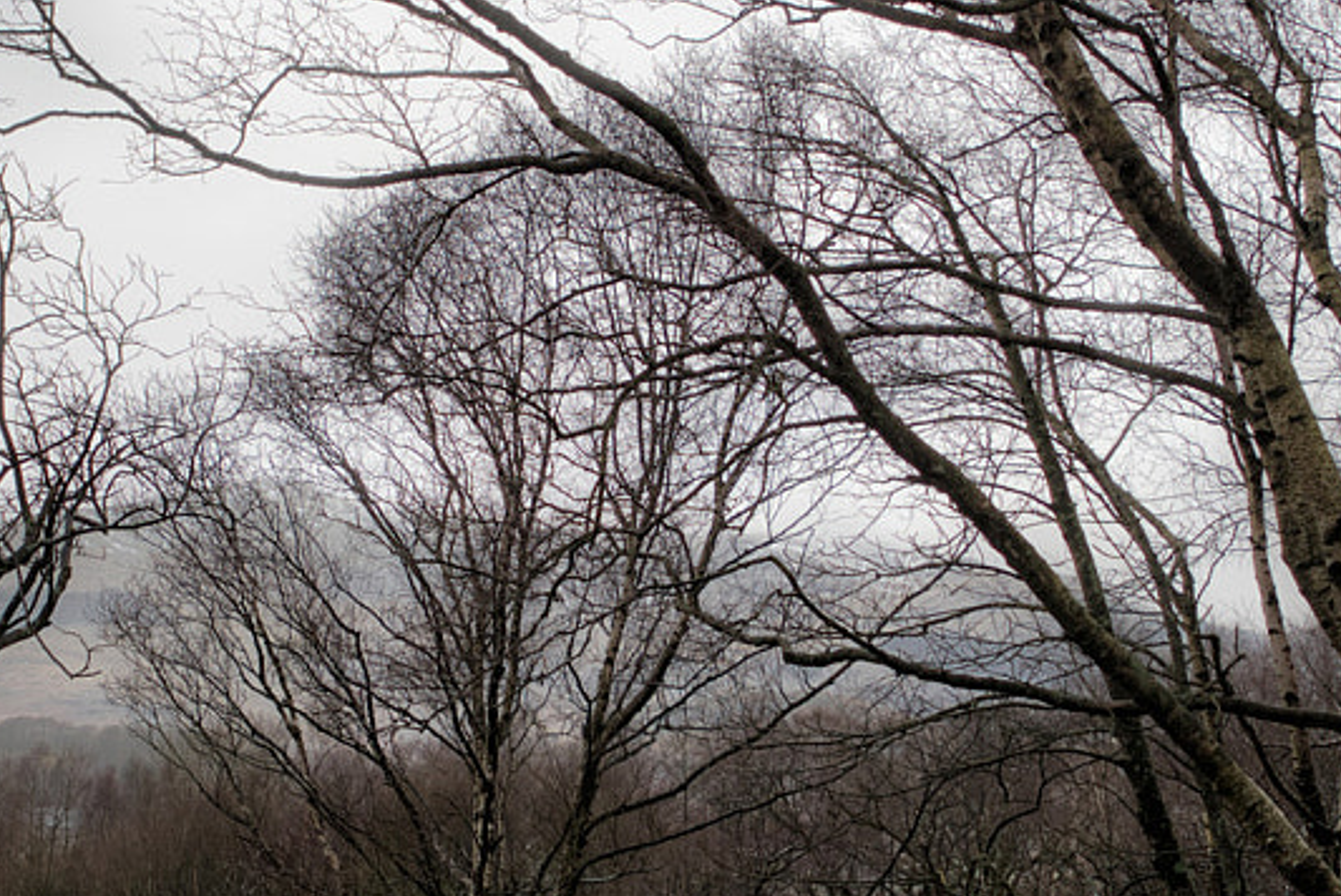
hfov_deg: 27.9
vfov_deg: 18.9
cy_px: 501
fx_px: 2683
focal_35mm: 72
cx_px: 468
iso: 100
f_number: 7.1
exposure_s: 1/100
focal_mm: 24
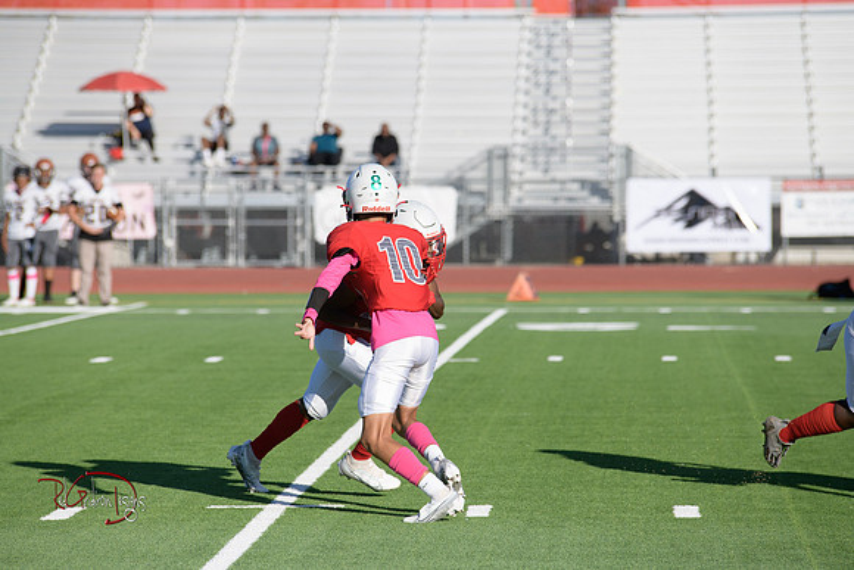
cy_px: 285
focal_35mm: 200
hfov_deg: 10.3
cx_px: 427
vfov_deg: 6.9
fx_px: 4745
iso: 500
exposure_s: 1/5000
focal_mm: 200
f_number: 5
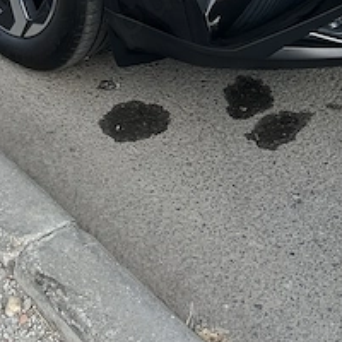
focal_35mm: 85
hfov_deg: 20.3
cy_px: -250
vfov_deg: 17.2
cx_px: 101
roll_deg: -0.6
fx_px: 950
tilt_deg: -14.8
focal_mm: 6.86
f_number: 1.78
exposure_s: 1/918
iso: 80
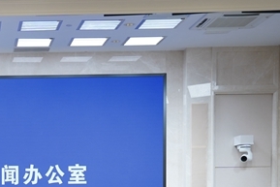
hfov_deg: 20.4
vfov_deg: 14.0
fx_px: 731
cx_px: -45
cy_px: 243
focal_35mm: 94
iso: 640
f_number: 5
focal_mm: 34
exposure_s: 1/100
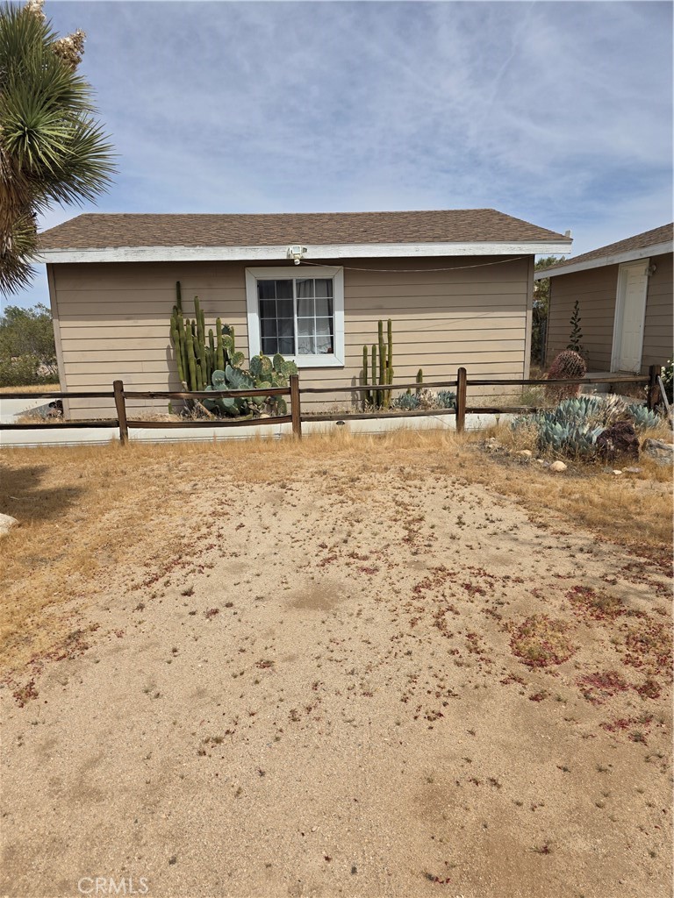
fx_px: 597
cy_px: 449
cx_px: 337
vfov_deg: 73.9
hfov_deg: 58.9
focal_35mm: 23
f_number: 1.7
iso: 64
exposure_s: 1/7944
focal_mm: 6.3
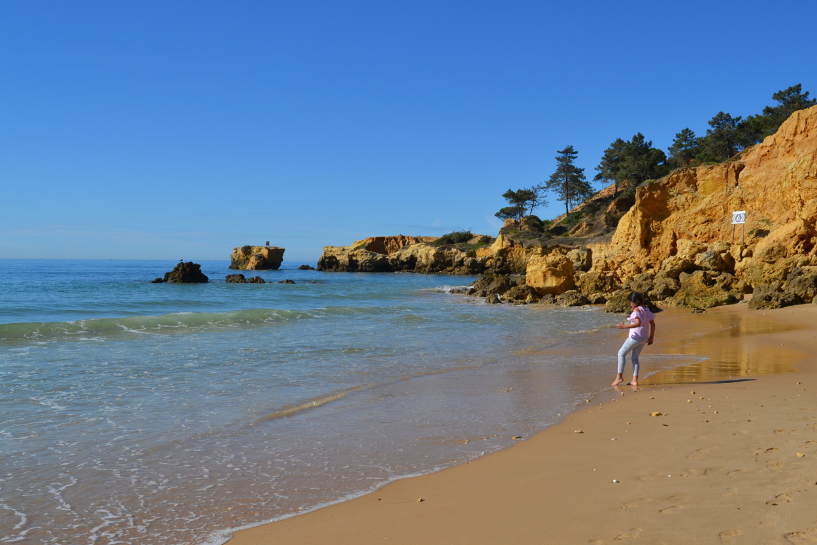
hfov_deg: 53.1
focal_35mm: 36
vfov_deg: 36.9
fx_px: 817
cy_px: 272
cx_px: 408
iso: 100
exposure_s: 1/320
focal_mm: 24
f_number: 9
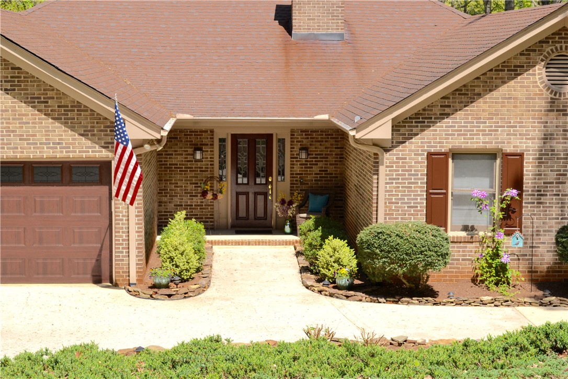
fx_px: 1302
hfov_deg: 24.6
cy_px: 190
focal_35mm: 82
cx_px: 284
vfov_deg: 16.6
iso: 100
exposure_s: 1/200
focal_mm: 55
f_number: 8
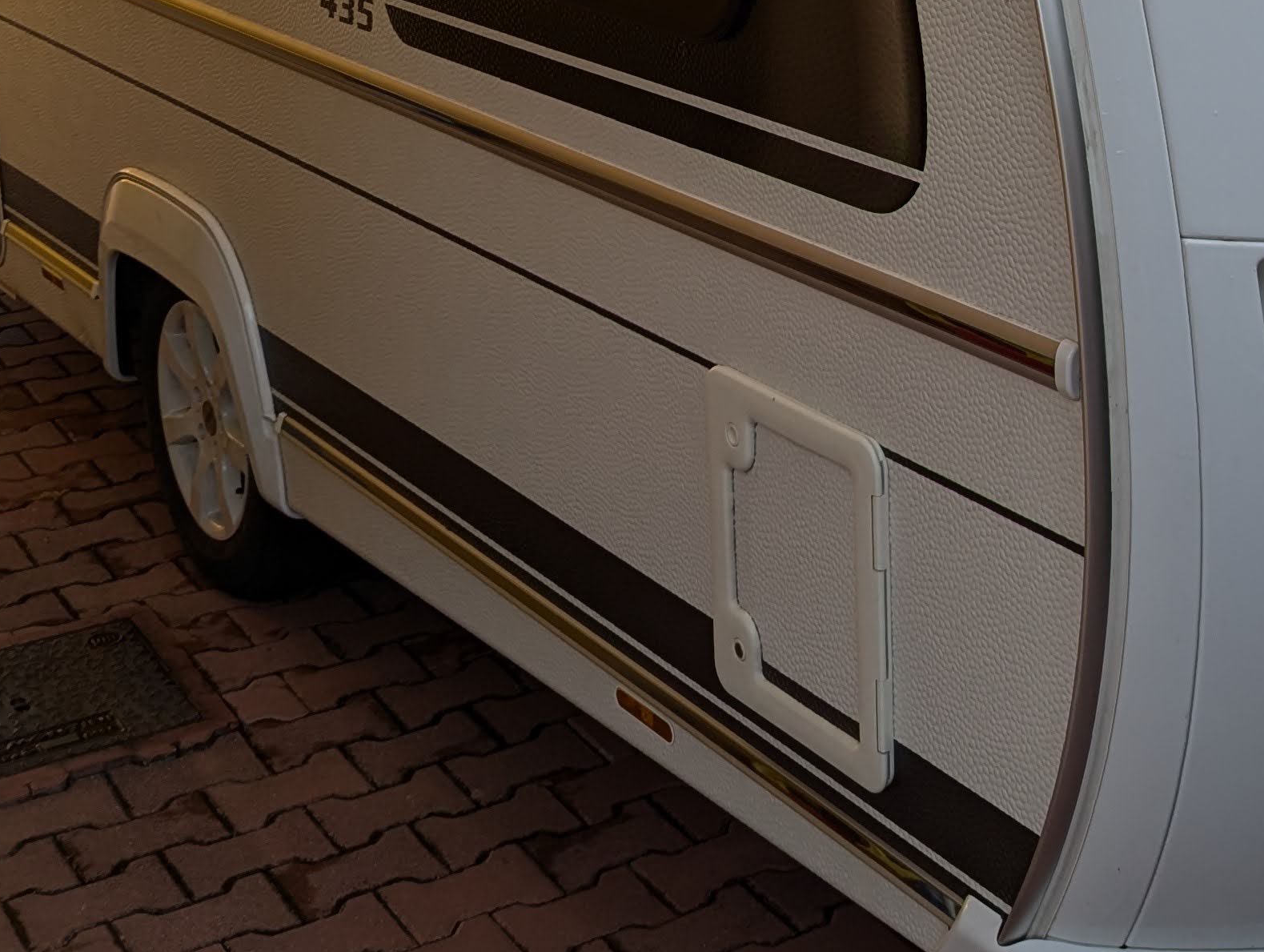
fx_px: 2267
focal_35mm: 62
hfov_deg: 30.1
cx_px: 1083
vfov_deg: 22.9
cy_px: 31
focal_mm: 6.81
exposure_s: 1/490
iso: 37
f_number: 1.85
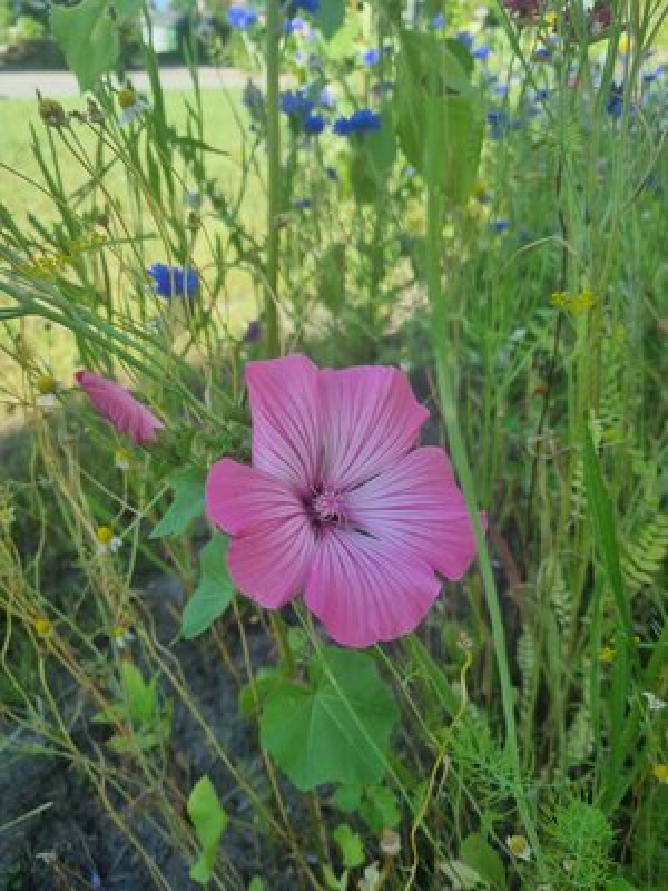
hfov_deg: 53.1
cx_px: 334
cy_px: 446
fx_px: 669
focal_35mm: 26
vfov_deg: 67.3
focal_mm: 5.4
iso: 50
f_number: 1.8
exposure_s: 1/706
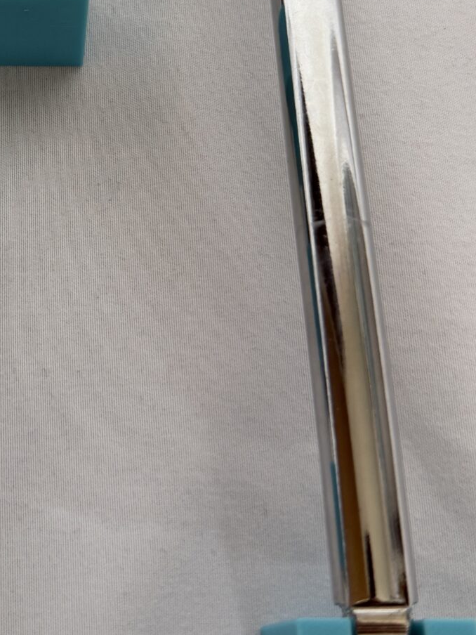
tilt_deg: -64.2
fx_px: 1247
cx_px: -18
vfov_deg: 27.2
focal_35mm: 68
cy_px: 23
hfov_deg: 20.8
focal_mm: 6.76
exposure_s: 1/100
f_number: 1.78
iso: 125
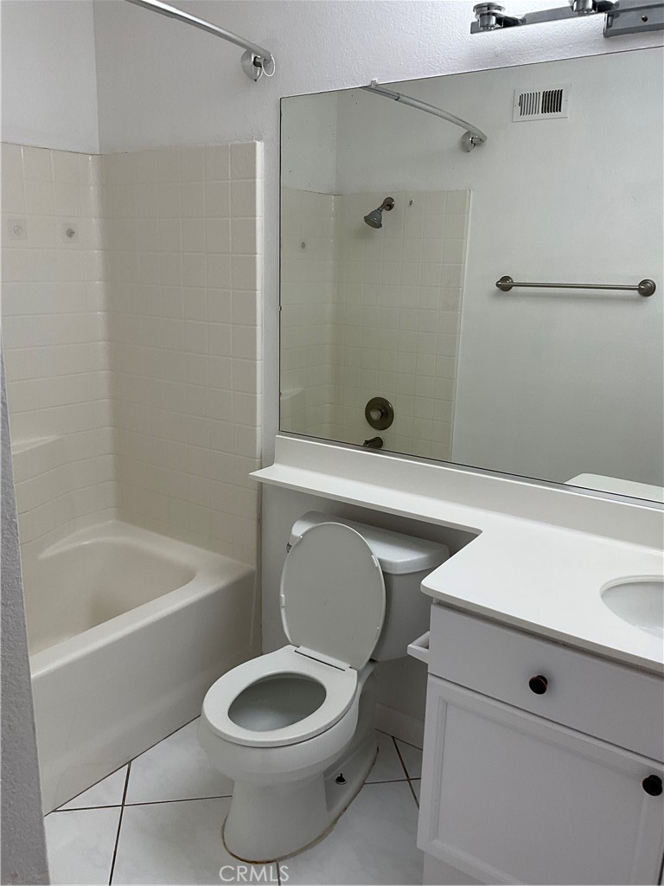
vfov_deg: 61.7
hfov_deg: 48.2
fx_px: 742
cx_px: 332
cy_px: 443
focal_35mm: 29
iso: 50
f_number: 1.8
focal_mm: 3
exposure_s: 1/120
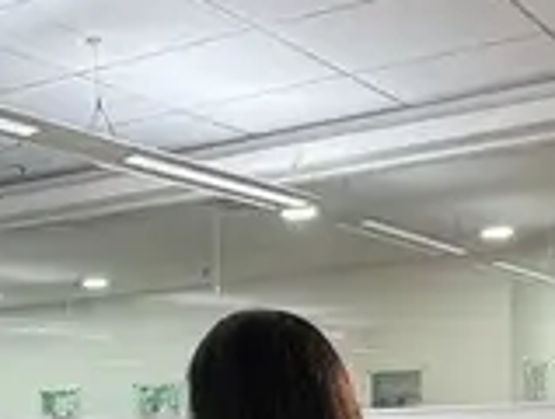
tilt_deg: -1.9
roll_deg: +1.6
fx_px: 1269
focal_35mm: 79
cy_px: 459
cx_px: 52
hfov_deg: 24.0
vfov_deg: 18.1
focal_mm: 2.22
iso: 125
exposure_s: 1/100
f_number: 2.2
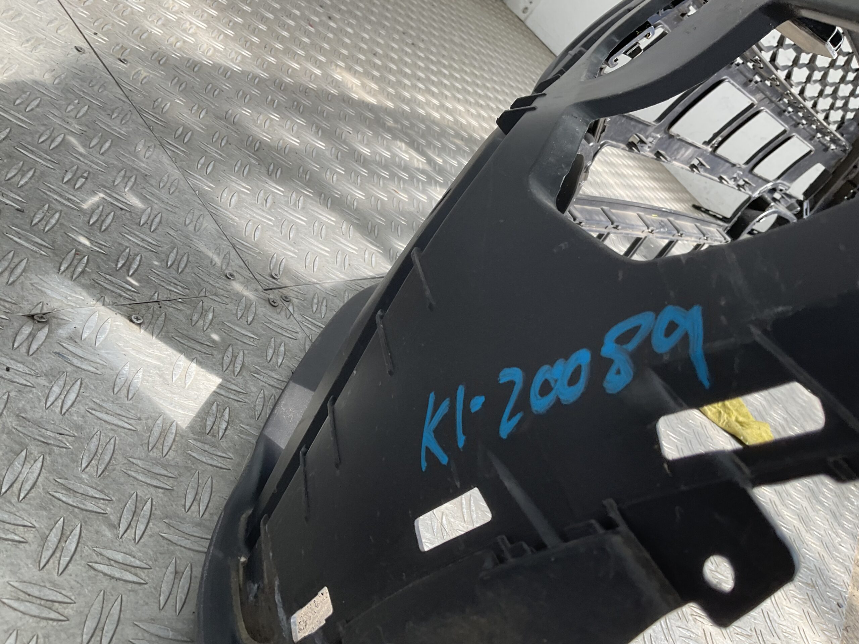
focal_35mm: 29
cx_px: 430
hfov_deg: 61.7
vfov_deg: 48.2
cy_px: 322
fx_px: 720
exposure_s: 1/170
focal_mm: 3
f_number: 1.8
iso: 16
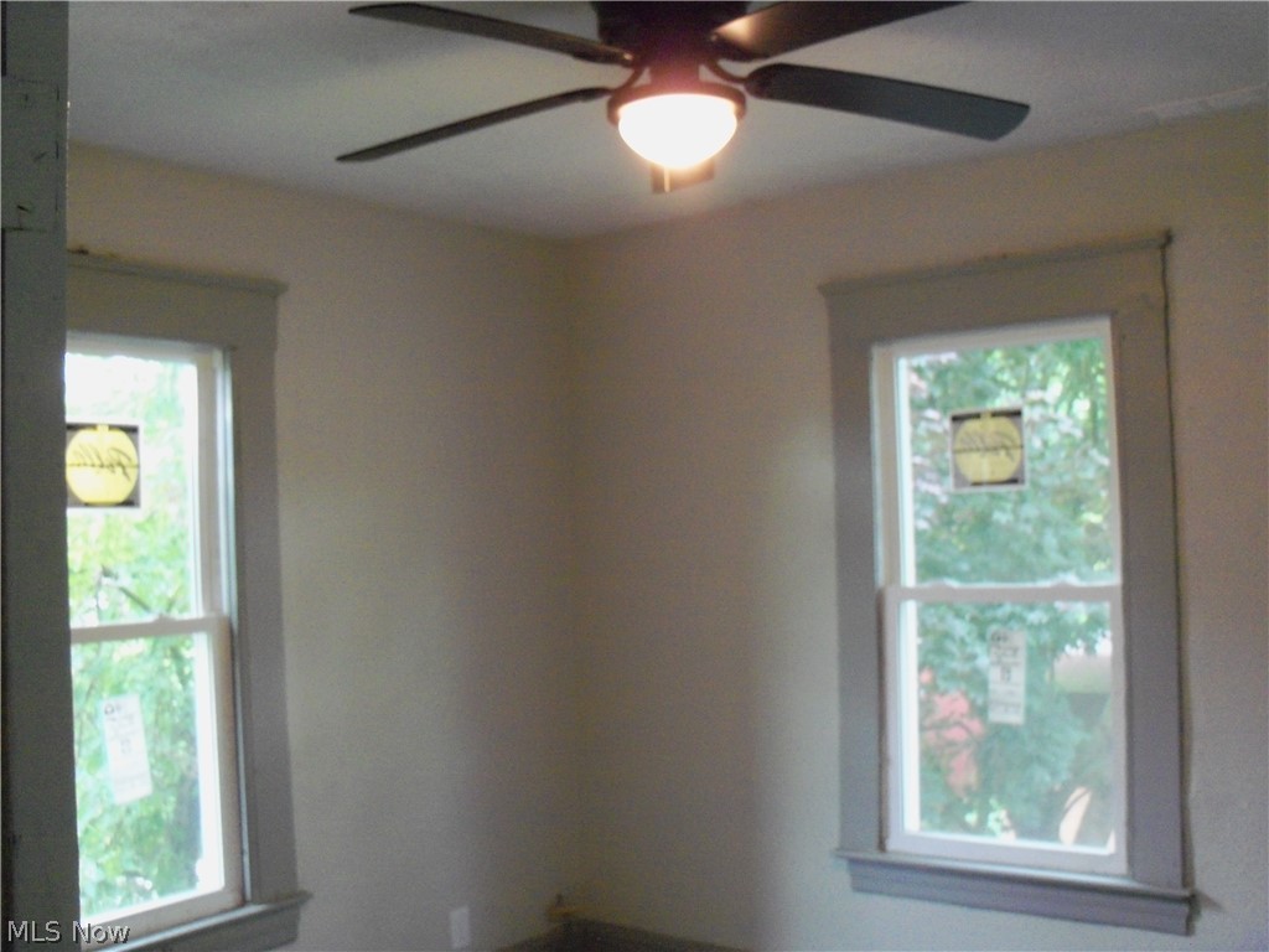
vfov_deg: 40.7
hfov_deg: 52.6
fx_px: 1283
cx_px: 634
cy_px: 476
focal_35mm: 35
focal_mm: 6.3
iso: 400
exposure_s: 1/25
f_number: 3
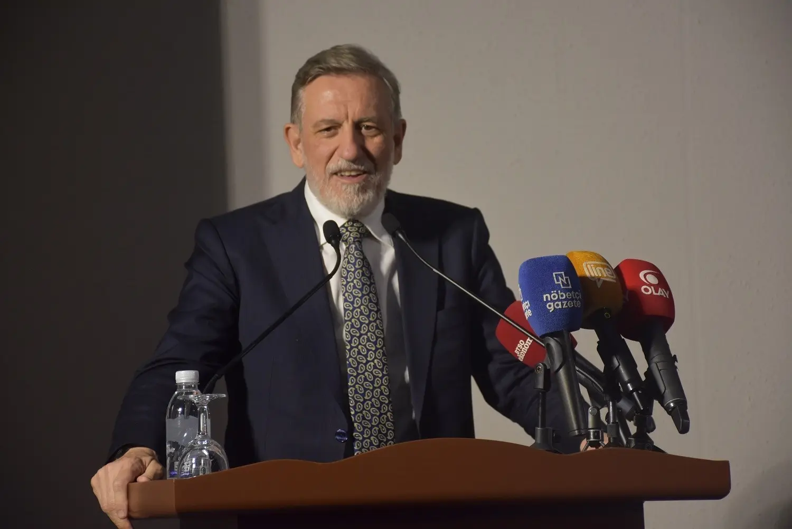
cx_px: 396
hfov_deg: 15.2
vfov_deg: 10.2
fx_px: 2972
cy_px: 264
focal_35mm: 135
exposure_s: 1/80
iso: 800
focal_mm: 90
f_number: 5.3
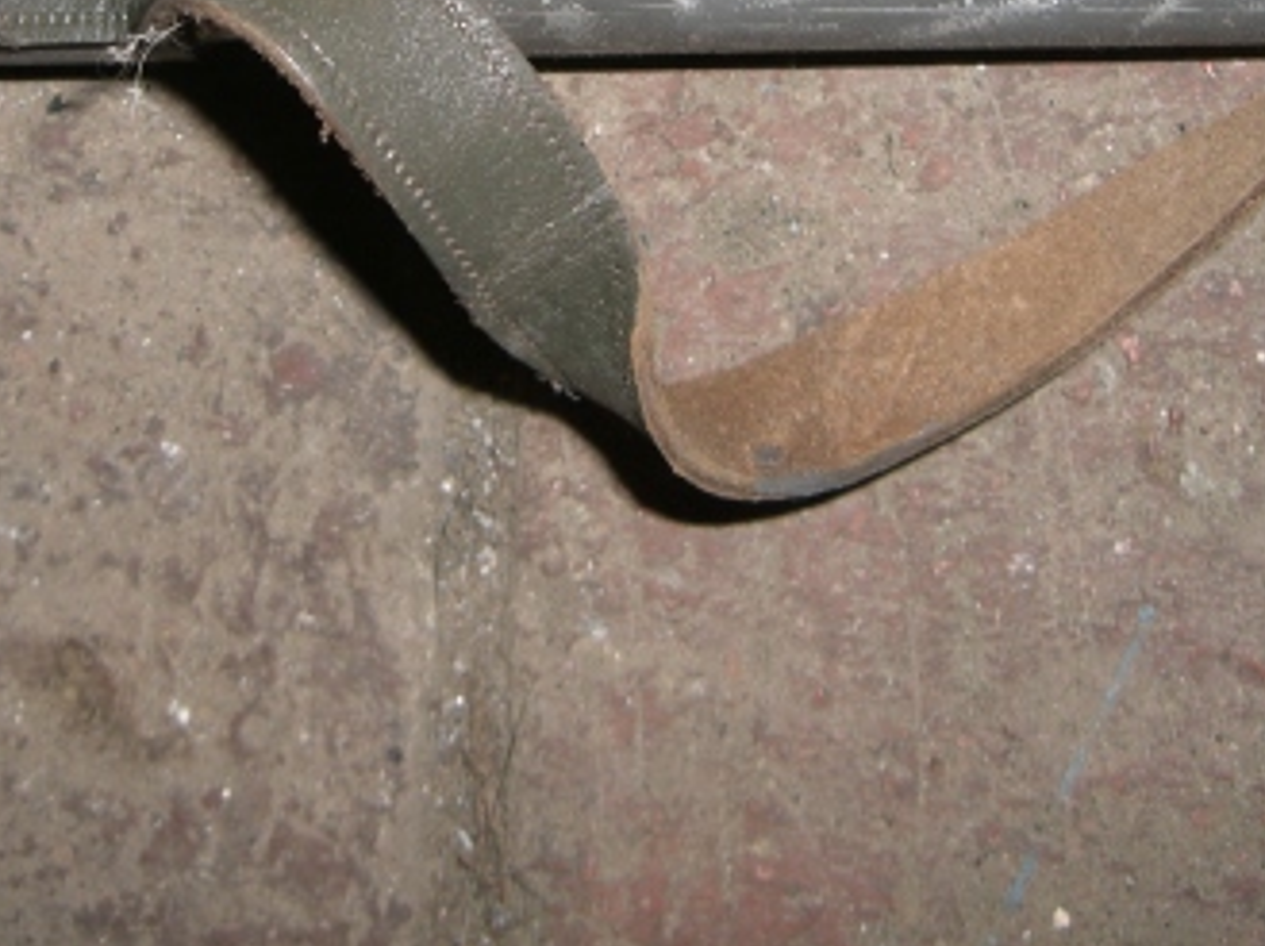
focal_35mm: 74
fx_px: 2701
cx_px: 500
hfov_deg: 26.3
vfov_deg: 19.4
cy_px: 62
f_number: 2.7
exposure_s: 1/60
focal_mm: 6.2
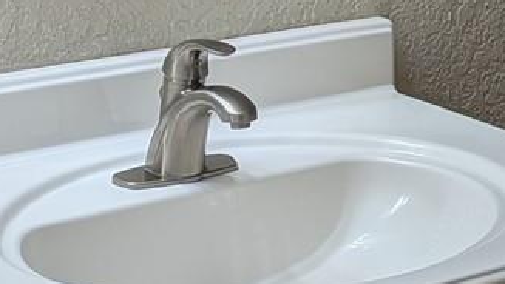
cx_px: 364
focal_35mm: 128
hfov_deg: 16.7
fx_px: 1714
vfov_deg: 9.5
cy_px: 82
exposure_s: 1/385
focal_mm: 4.53
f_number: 1.7
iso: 31
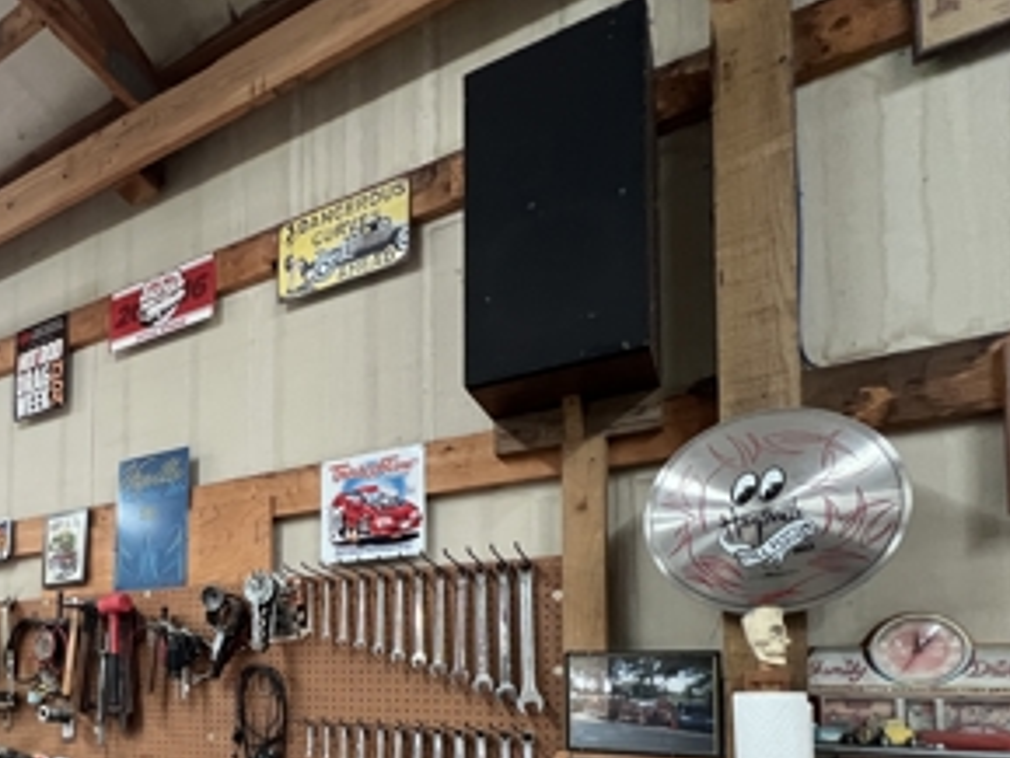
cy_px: 660
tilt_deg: +4.2
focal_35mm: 24
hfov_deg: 64.1
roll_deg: -0.4
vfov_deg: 51.3
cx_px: 176
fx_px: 701
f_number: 1.8
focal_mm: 1.57
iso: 400
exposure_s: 1/60
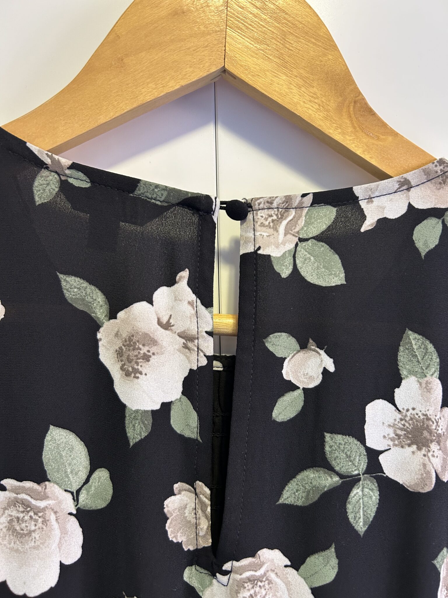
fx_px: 449
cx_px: 224
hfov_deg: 53.1
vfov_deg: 67.3
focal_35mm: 26
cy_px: 299
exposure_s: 1/60
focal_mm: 5.7
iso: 125
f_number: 1.5
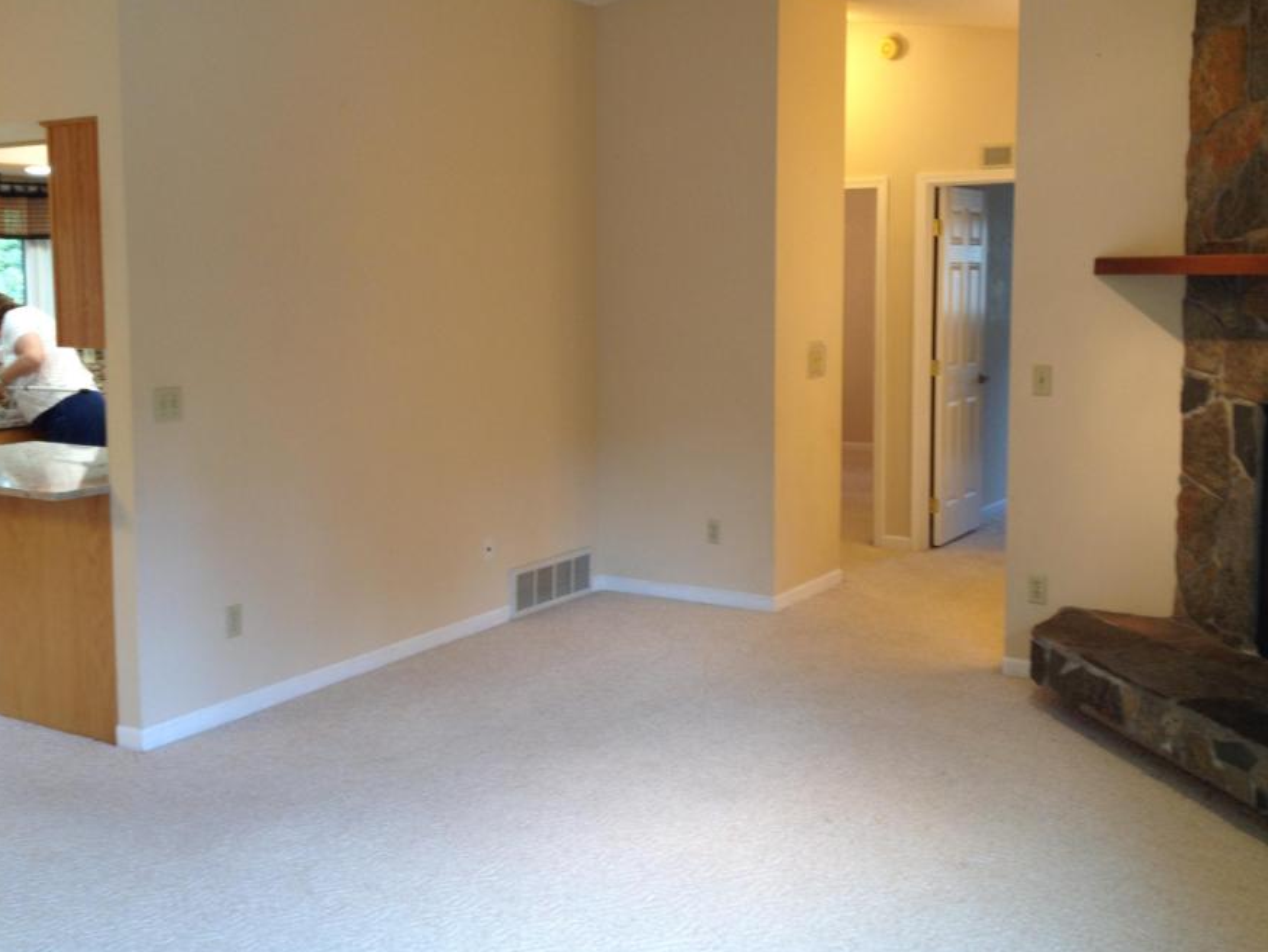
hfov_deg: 45.8
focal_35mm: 41
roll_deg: +0.3
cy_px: 406
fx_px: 1502
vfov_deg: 35.1
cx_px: 619
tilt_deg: -6.5
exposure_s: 1/20
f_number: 2.4
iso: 50
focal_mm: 4.28
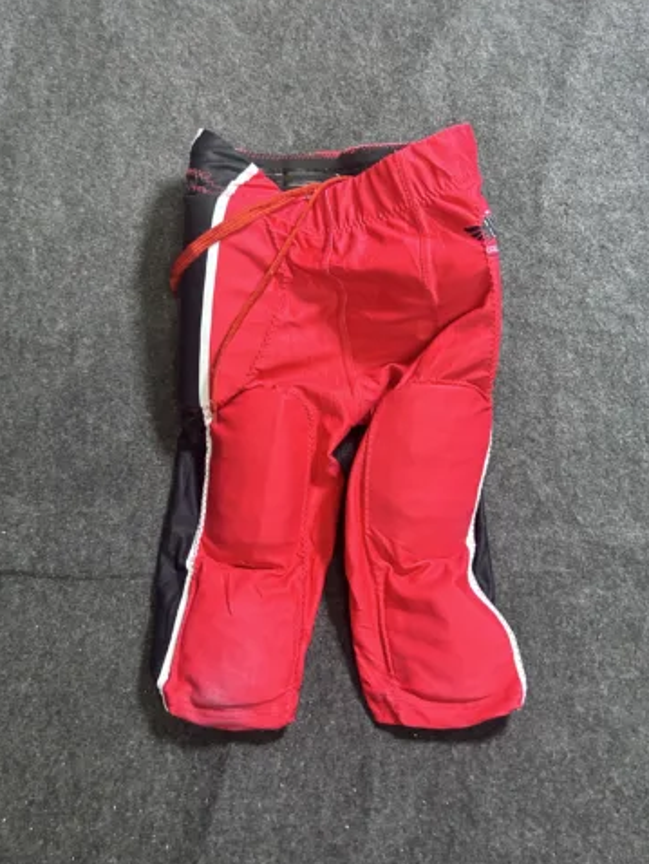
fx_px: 724
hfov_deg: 48.3
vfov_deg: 61.6
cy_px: 440
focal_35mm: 29
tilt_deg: -52.1
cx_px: 329
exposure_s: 1/50
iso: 500
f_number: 1.5
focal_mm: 5.7
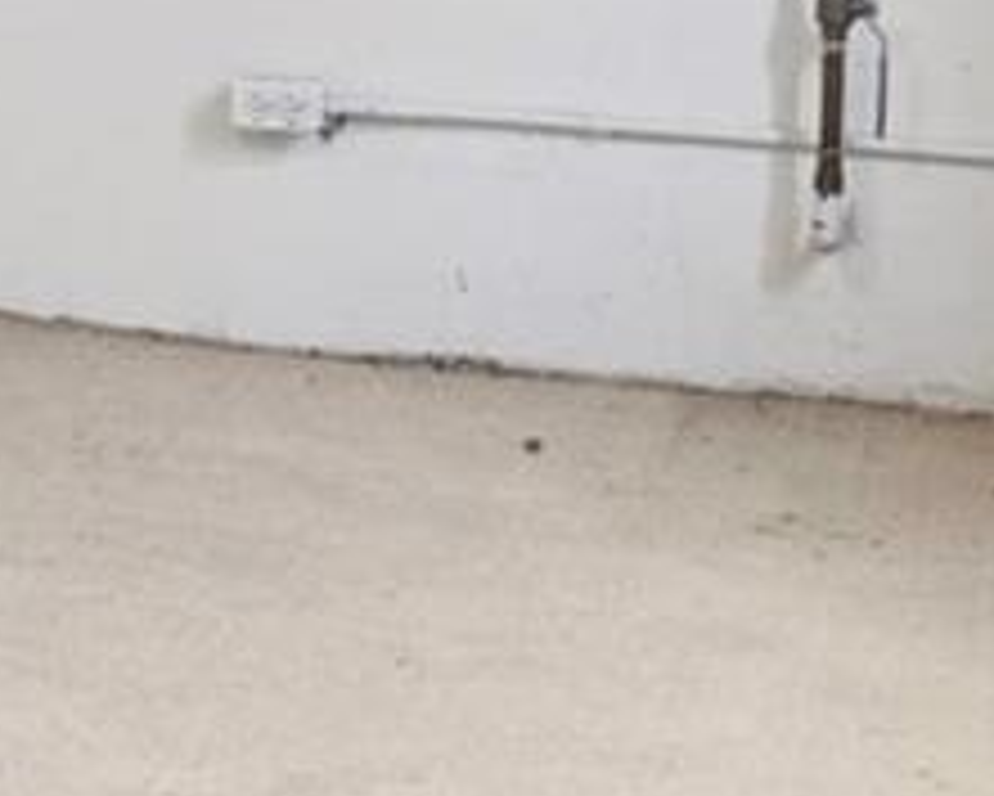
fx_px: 4003
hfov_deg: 12.2
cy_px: -513
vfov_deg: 10.8
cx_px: -1115
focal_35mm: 136
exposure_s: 1/2.5
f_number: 9
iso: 400
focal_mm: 20
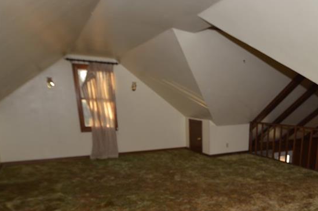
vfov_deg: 43.6
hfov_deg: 62.7
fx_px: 247
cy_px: 176
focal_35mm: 28
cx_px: 229
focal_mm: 10
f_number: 4
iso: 100
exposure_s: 1/60
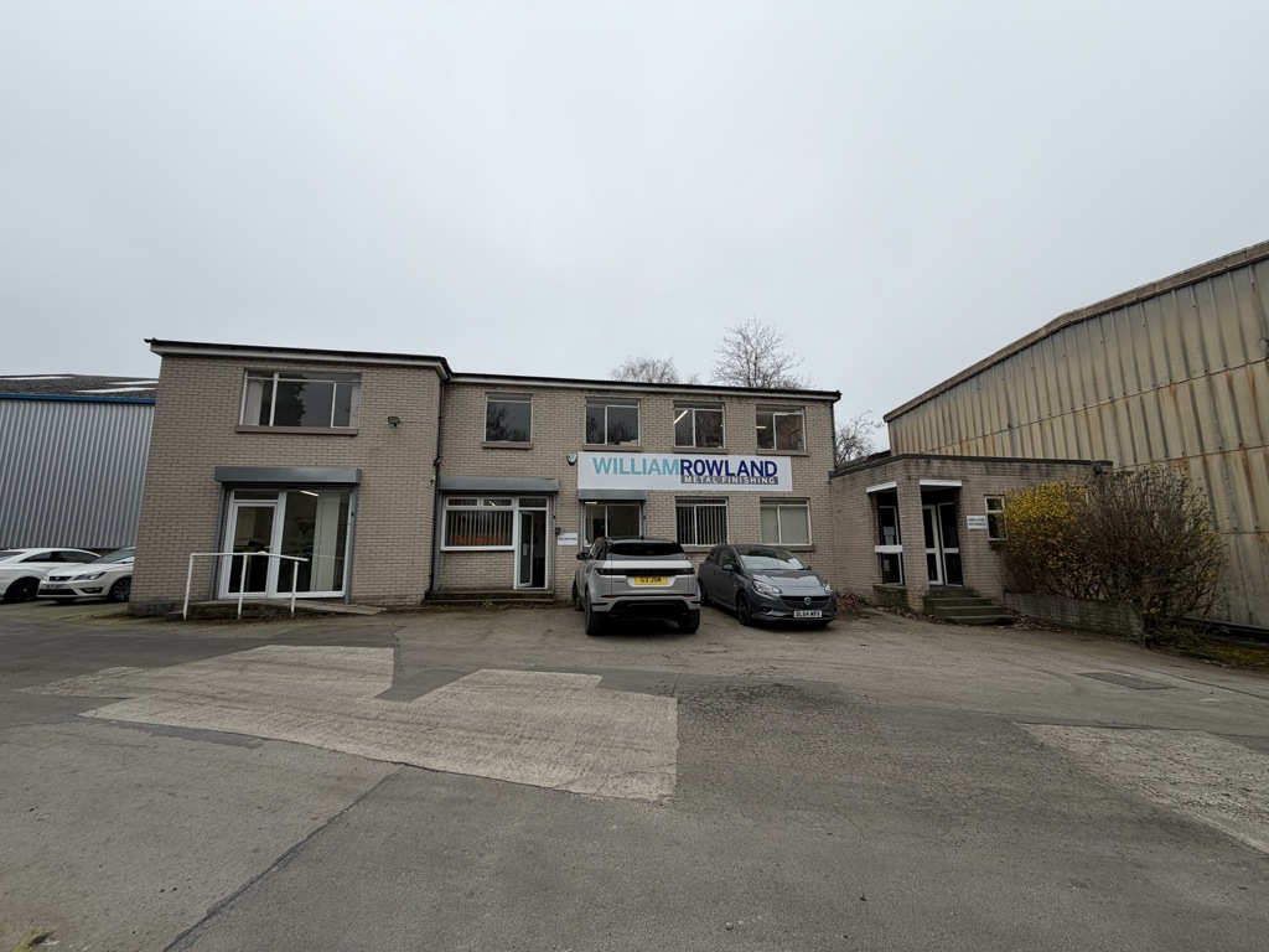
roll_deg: -0.6
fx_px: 513
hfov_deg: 102.1
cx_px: 634
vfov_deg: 85.7
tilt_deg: +7.9
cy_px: 476
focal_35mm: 14
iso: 40
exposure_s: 1/770
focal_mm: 2.22
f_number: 2.2
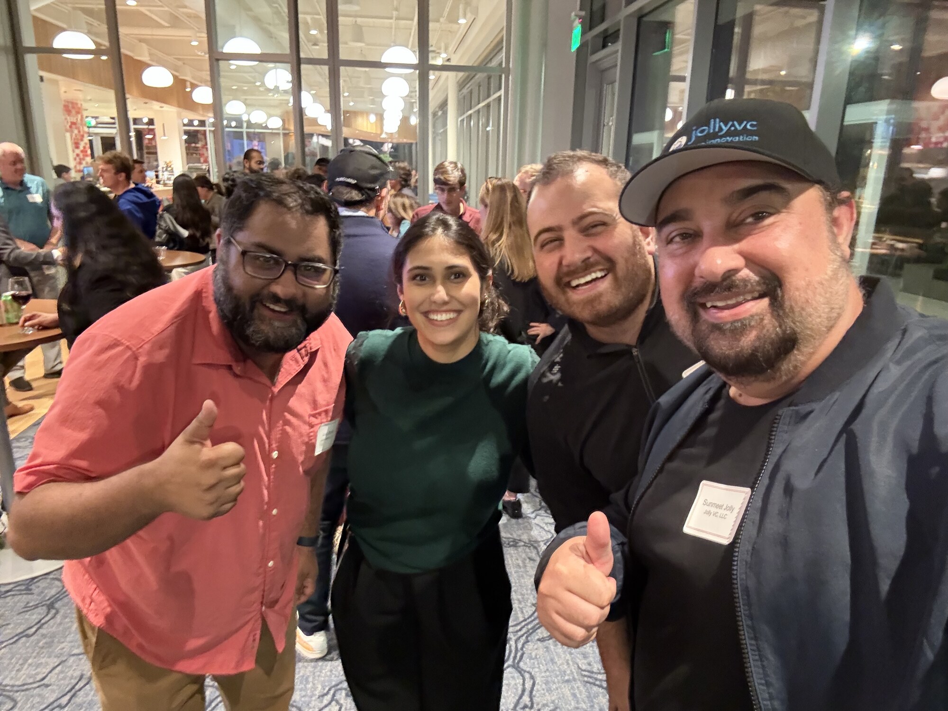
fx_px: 630
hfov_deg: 73.9
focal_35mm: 23
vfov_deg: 58.9
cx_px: 474
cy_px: 356
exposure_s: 1/17
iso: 640
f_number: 1.9
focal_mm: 2.69
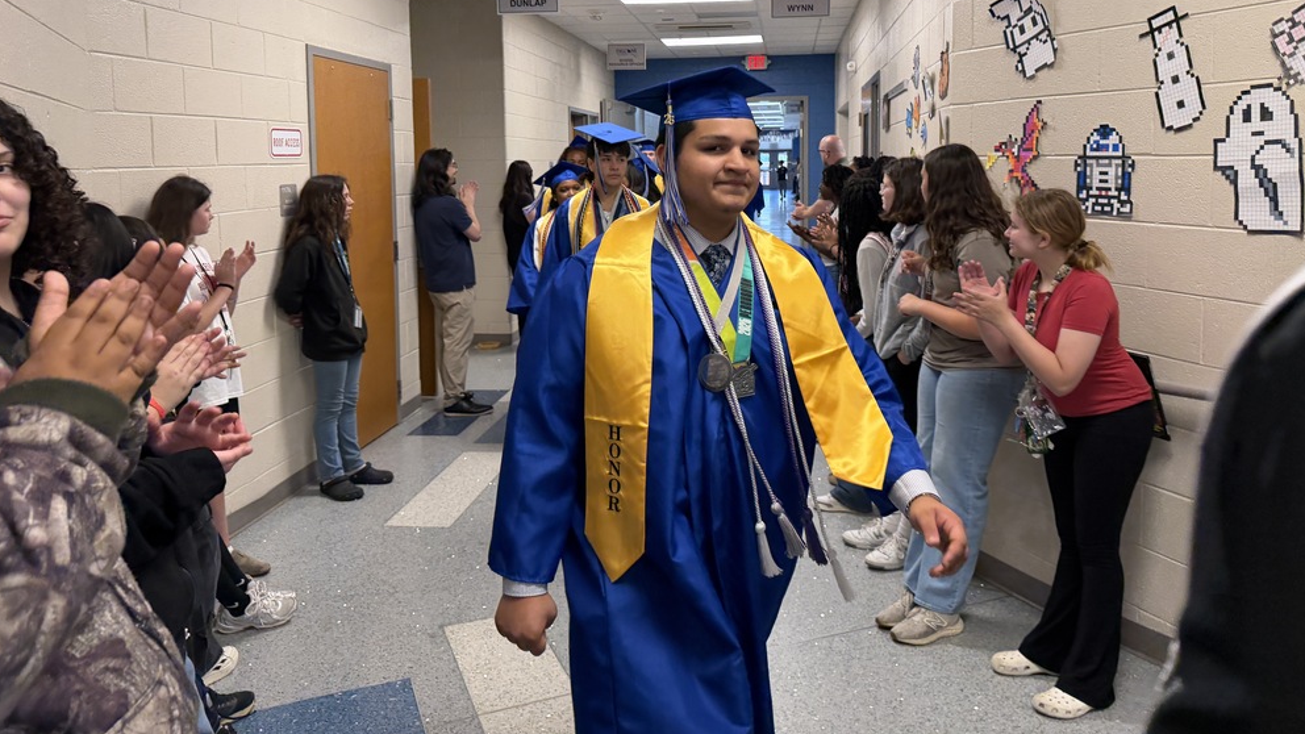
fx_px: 934
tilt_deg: -3.3
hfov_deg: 69.9
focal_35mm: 27
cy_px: 233
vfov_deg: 42.2
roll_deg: -1.0
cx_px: 662
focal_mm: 6.76
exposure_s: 1/60
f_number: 1.78
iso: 200
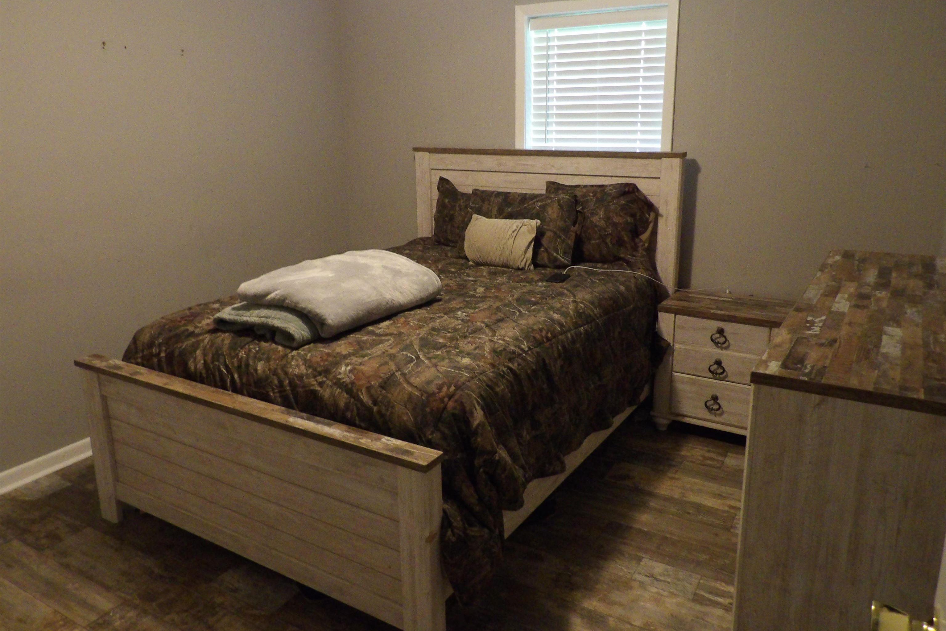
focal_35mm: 25
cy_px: 299
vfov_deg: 51.3
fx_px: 657
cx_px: 473
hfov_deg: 71.5
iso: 739
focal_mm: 4.3
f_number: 3.2
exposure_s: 1/17
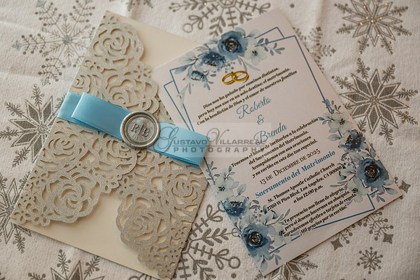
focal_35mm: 56
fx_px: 659
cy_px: 136
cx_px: 197
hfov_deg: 35.3
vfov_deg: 24.0
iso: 250
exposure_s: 1/125
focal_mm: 53
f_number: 2.8
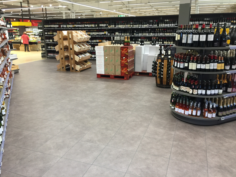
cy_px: 88
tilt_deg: -16.0
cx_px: 118
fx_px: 198
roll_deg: +0.9
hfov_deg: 61.7
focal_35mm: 29
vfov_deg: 48.2
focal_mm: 4.15
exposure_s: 1/33
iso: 64
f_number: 2.2
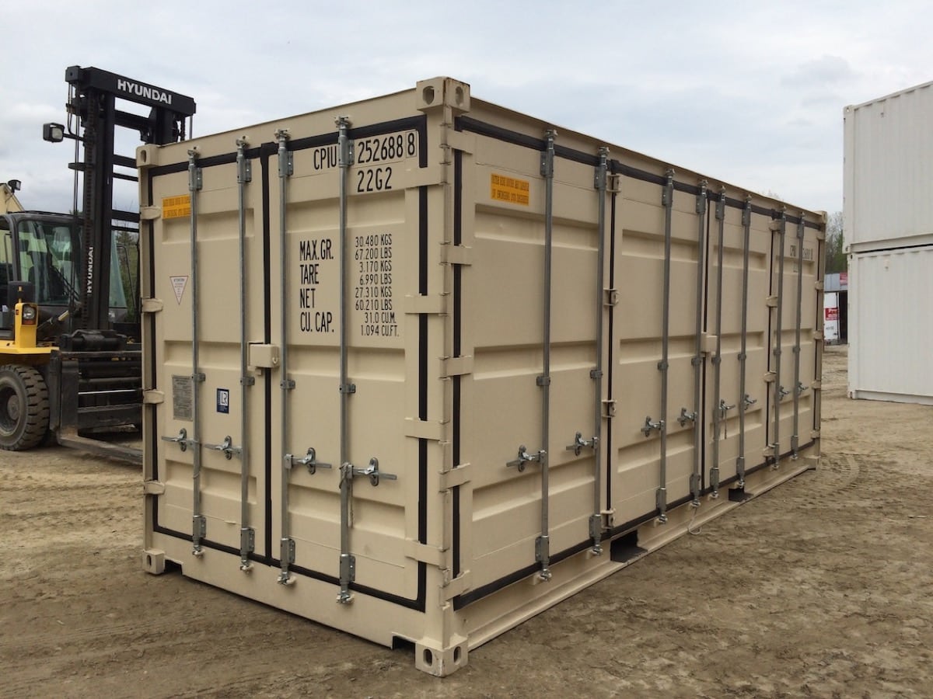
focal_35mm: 29
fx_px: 782
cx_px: 466
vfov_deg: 48.2
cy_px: 350
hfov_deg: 61.7
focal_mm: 4.15
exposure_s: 1/2160
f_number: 2.2
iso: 32
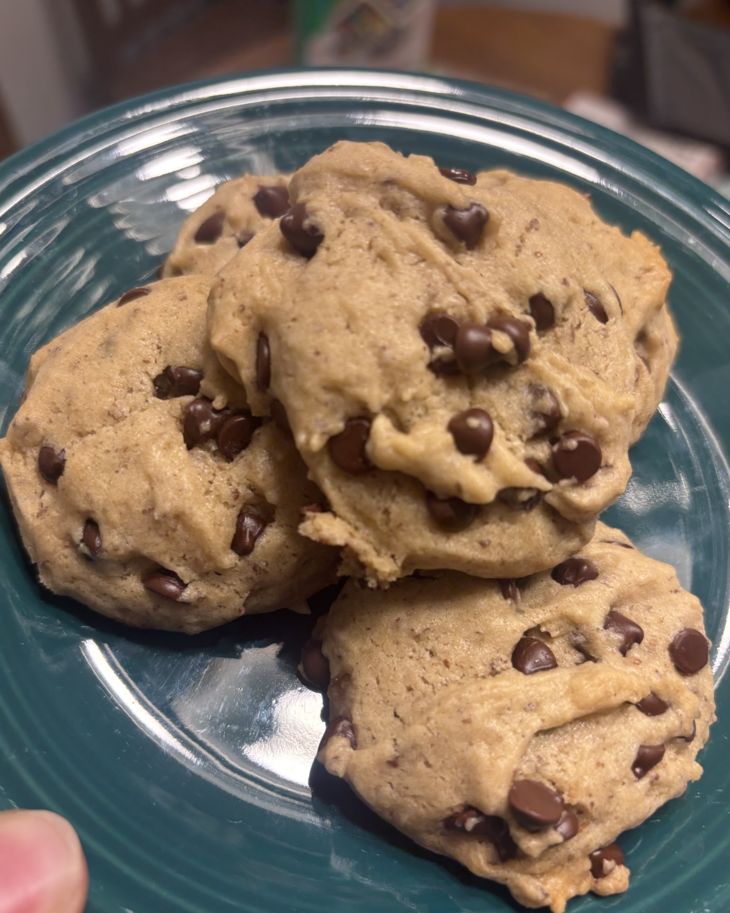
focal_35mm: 28
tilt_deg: -60.1
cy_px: 498
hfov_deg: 51.5
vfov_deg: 62.1
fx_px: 756
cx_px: 359
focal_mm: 5.96
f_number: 1.6
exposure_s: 1/120
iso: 100
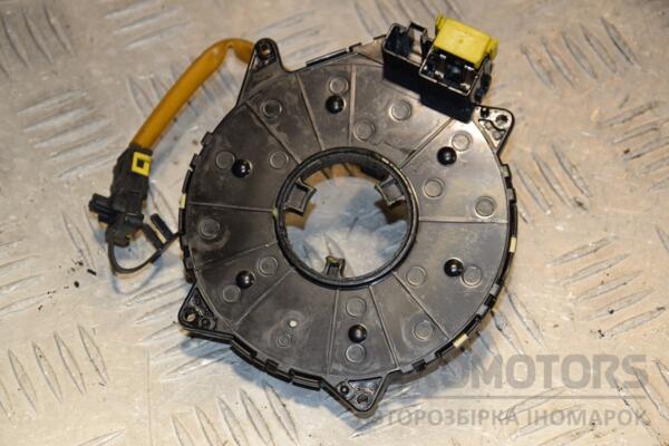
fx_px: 2369
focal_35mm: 128
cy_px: 223
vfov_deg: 10.8
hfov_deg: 16.1
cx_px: 334
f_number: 7.1
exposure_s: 1/200
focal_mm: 85
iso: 800
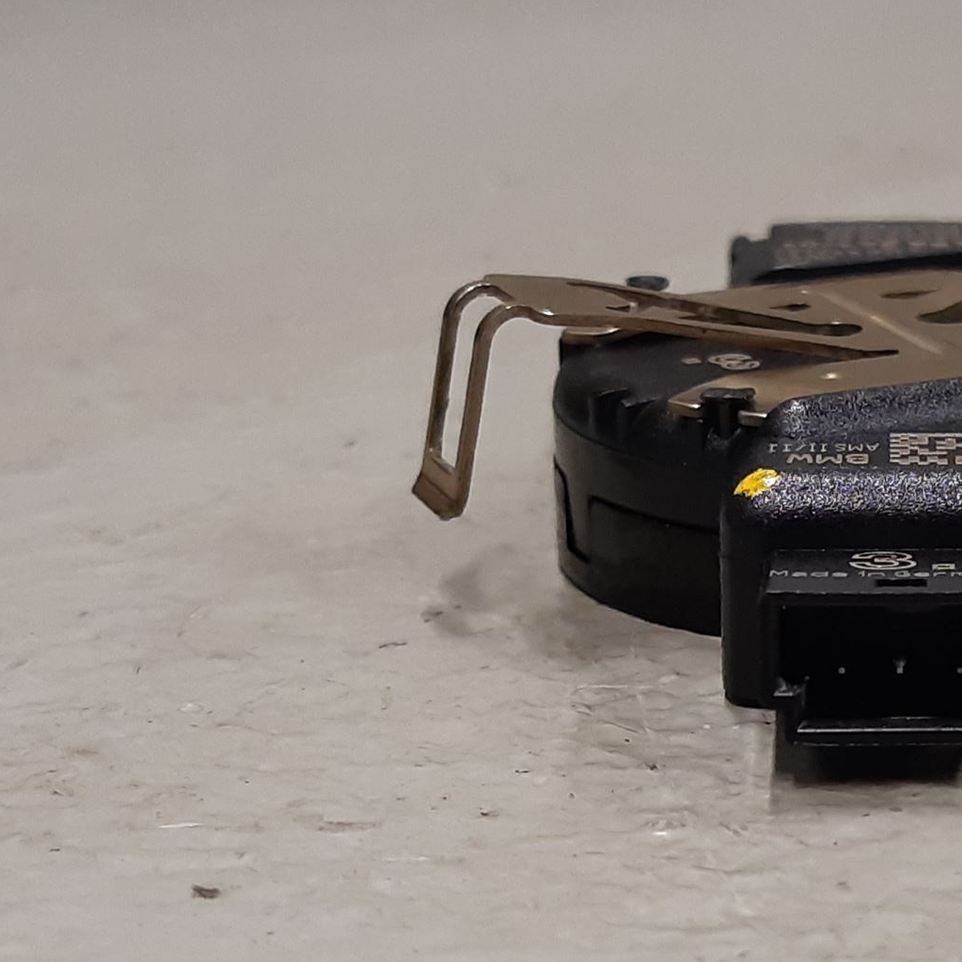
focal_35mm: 46
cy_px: 665
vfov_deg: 36.3
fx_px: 1446
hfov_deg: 35.1
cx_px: 831
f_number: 1.7
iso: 125
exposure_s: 1/50
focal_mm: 3.93
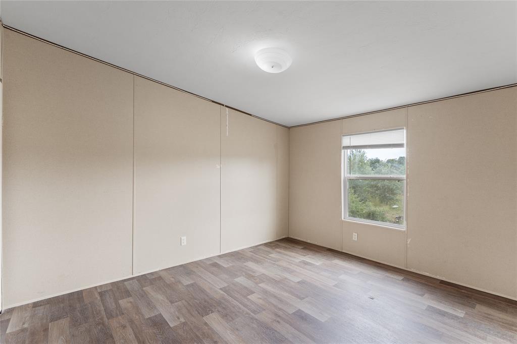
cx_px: 258
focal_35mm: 16
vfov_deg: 73.7
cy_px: 172
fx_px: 230
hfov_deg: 96.8
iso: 500
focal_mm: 16
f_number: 8
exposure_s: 1/2
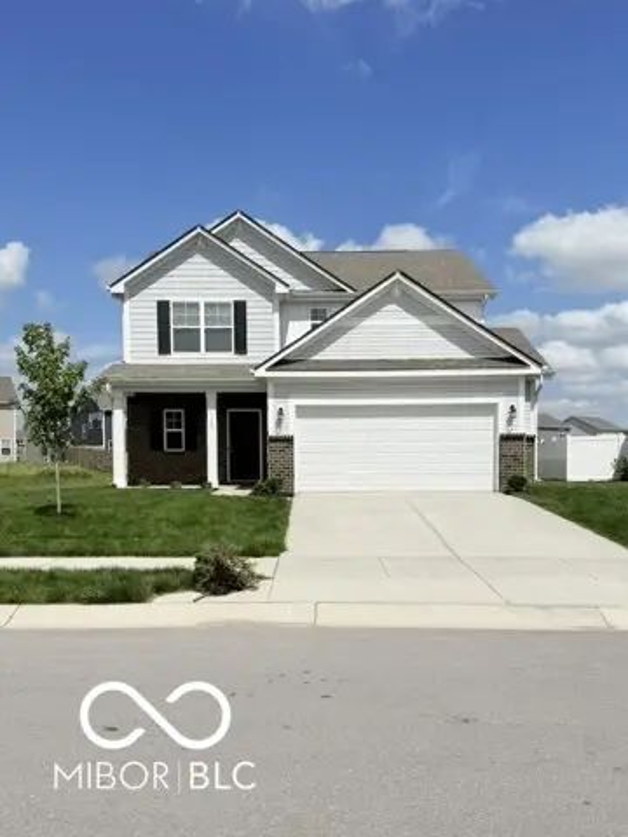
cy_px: 418
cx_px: 314
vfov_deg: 71.6
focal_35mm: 24
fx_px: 581
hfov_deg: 56.8
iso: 80
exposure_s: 1/11905
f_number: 1.78
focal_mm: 6.76
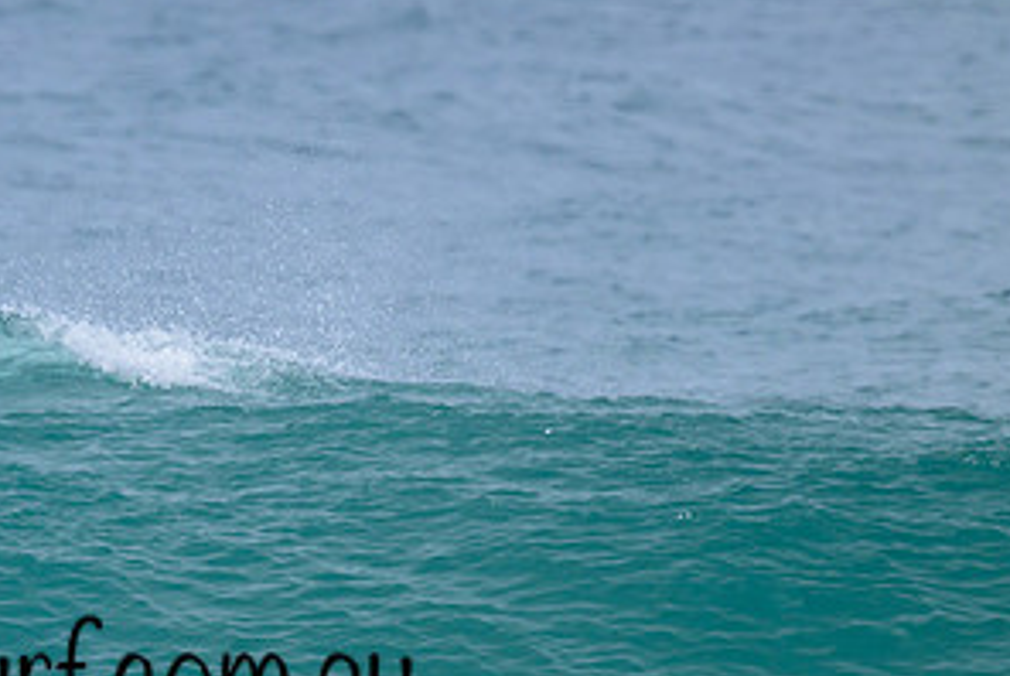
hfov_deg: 1.3
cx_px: 51
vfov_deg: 0.9
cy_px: 640
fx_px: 43949
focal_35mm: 1565
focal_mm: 800
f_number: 11
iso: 900
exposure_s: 1/2000
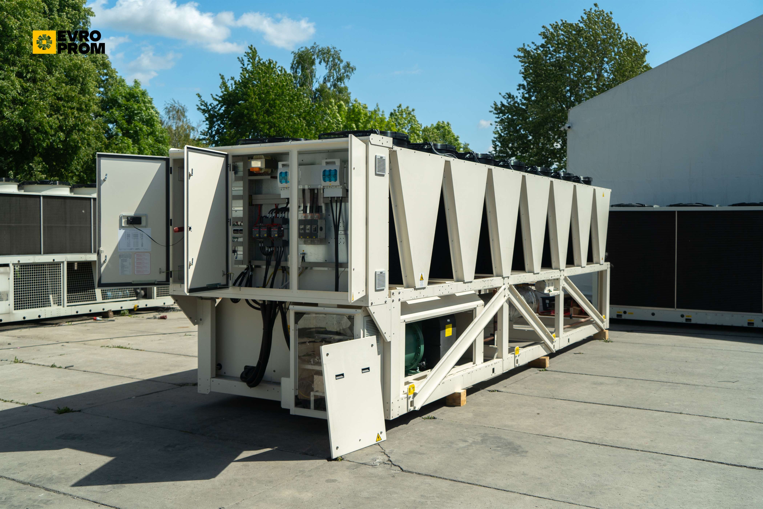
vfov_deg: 37.9
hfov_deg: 54.4
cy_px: 254
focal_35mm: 35
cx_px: 382
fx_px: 742
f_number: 4
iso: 100
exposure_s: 1/320
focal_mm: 35
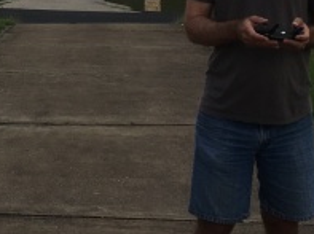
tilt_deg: -0.2
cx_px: 105
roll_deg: +2.3
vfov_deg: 12.1
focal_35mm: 118
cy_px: -88
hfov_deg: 16.7
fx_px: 1068
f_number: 2.2
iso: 25
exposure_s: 1/403
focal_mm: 4.15
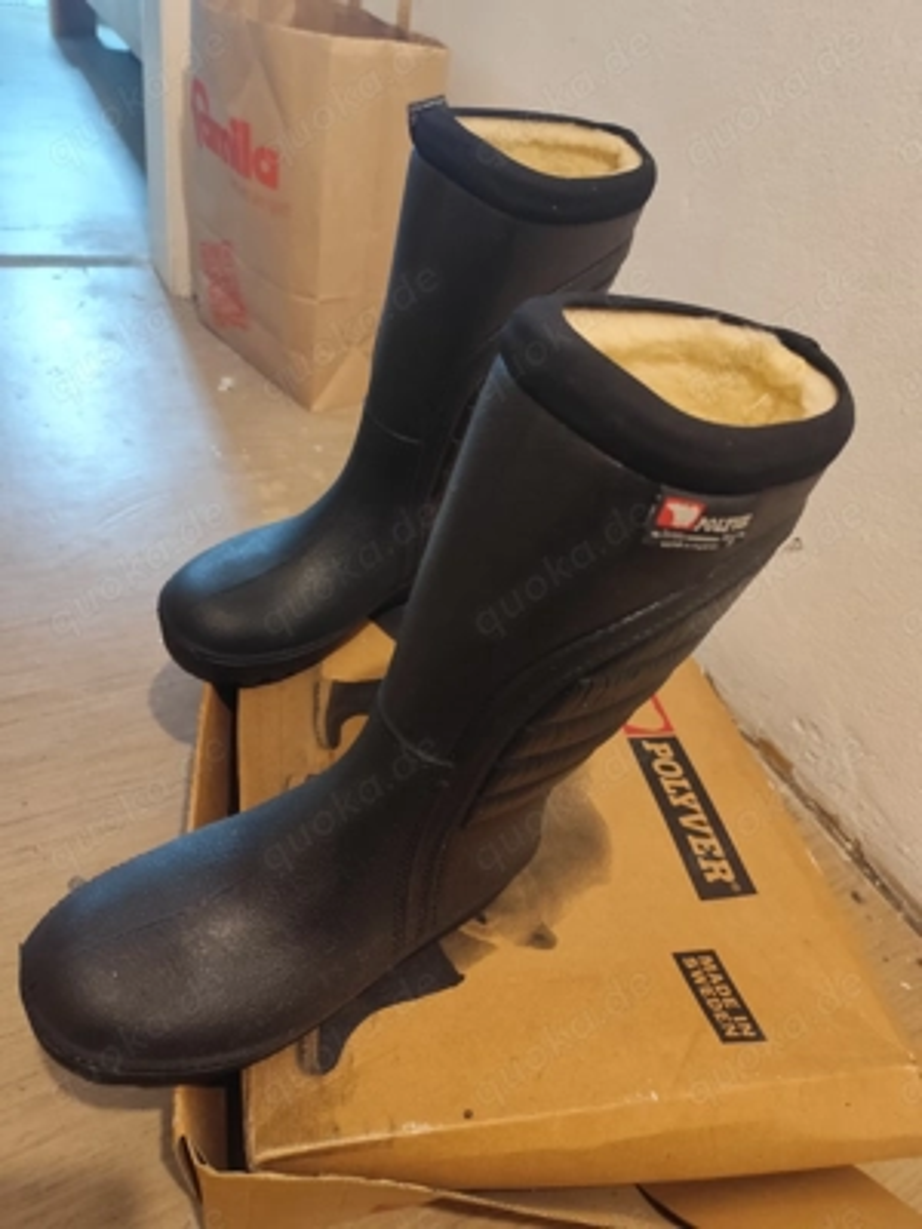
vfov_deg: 73.9
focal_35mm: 23
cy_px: 614
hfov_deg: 58.9
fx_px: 817
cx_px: 461
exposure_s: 1/16.7
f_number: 1.65
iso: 1250
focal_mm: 6.14
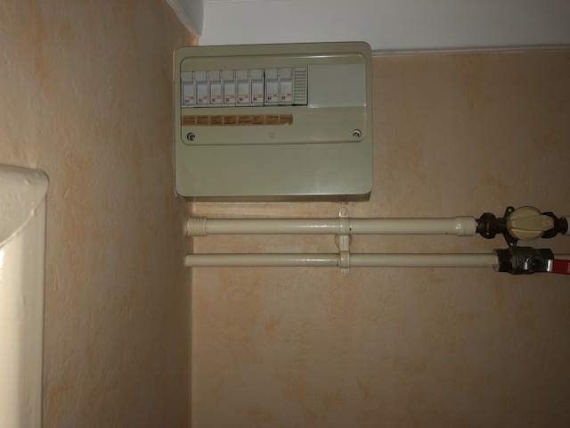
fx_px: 461
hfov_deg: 63.4
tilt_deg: +2.0
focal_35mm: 28
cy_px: 214
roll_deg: -0.1
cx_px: 285
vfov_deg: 49.7
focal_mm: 3.99
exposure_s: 1/25
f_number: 1.8
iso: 20
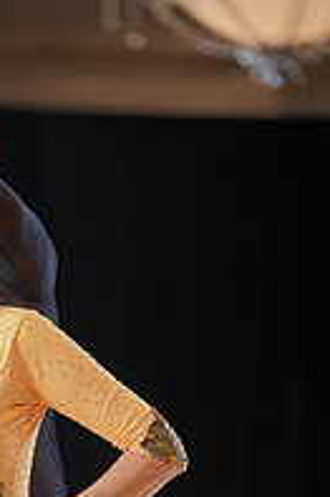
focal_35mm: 277
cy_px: 628
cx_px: -62
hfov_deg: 4.9
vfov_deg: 7.4
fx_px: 3815
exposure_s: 1/500
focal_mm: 94
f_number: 2
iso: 800
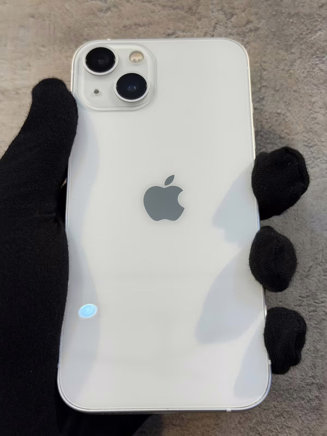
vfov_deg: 39.7
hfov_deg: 30.3
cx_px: 164
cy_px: 218
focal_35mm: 48
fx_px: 605
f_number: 1.78
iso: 50
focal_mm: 6.76
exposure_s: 1/50
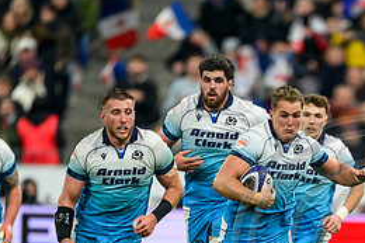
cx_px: 376
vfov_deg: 1.1
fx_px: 12665
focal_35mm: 1250
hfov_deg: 1.7
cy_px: 255
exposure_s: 1/1600
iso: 3200
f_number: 4
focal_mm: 560
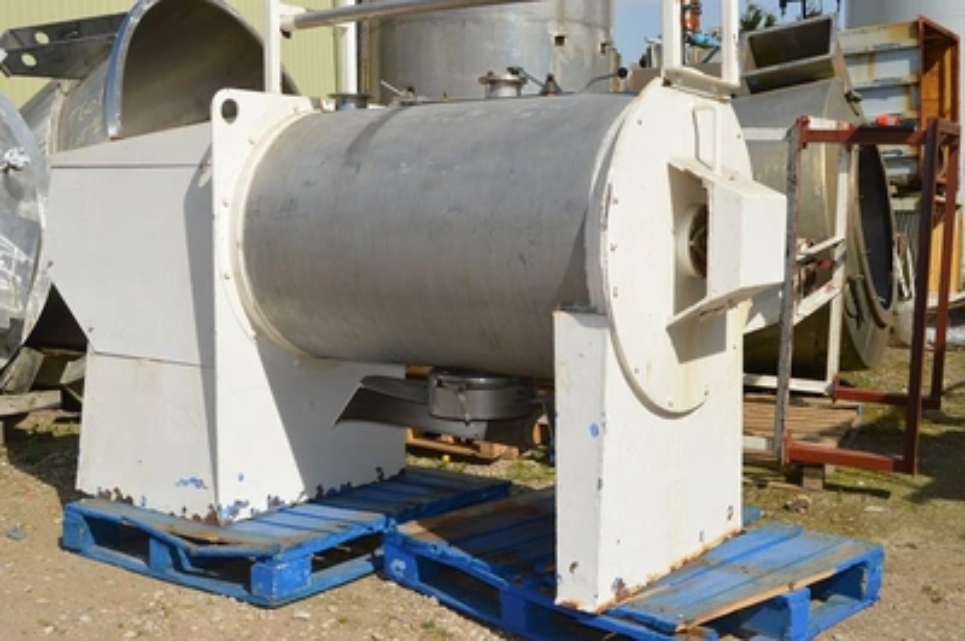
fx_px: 1125
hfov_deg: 46.4
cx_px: 482
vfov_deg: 31.8
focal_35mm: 42
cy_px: 320
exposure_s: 1/200
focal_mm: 28
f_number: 11
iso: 100
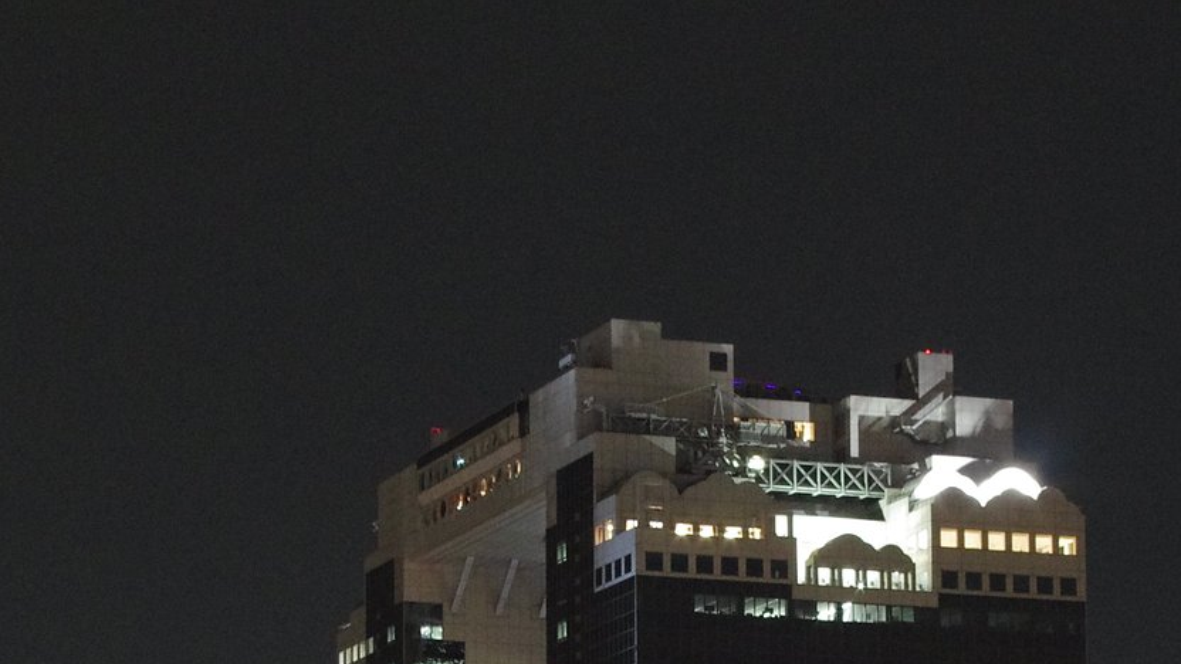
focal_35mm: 134
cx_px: 625
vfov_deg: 8.9
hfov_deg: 16.0
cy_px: 965
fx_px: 4196
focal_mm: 35
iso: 3200
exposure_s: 1/2
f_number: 8
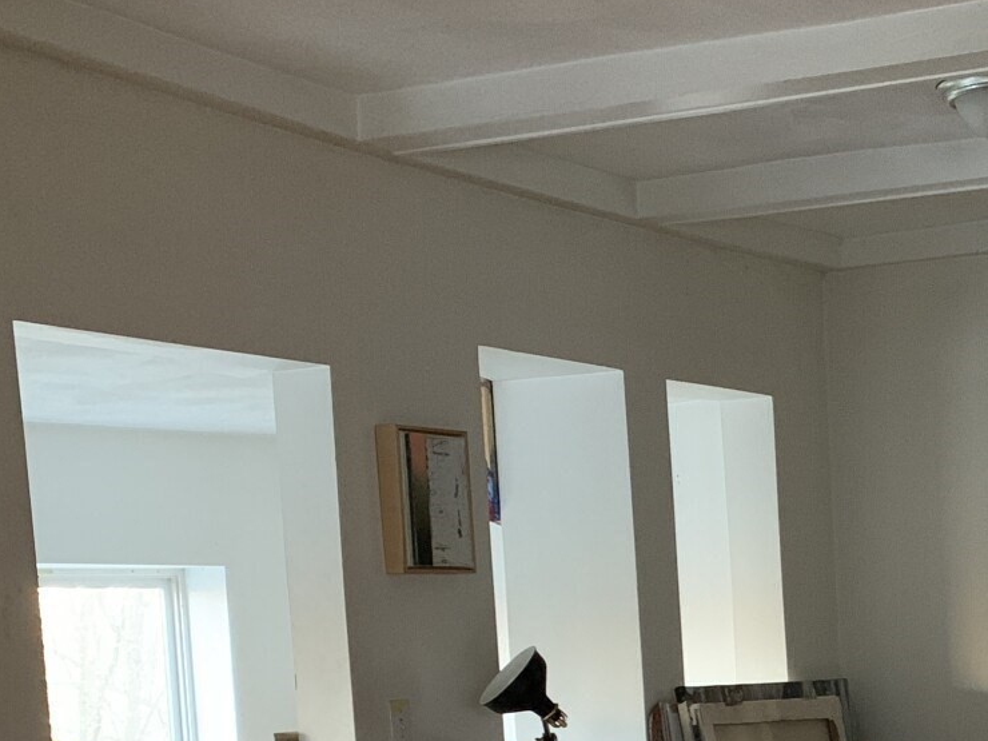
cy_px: 883
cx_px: 1063
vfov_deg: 19.3
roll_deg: +1.4
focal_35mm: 72
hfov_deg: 25.3
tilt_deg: -6.8
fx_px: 2055
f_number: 1.8
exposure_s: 1/30
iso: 500
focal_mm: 4.25
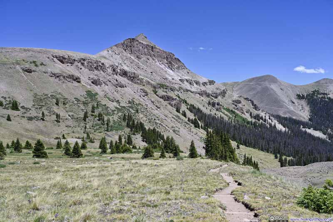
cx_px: 166
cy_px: 111
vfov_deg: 38.3
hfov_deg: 55.1
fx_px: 319
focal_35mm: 34
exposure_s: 1/500
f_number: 6.3
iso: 64
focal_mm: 34.5
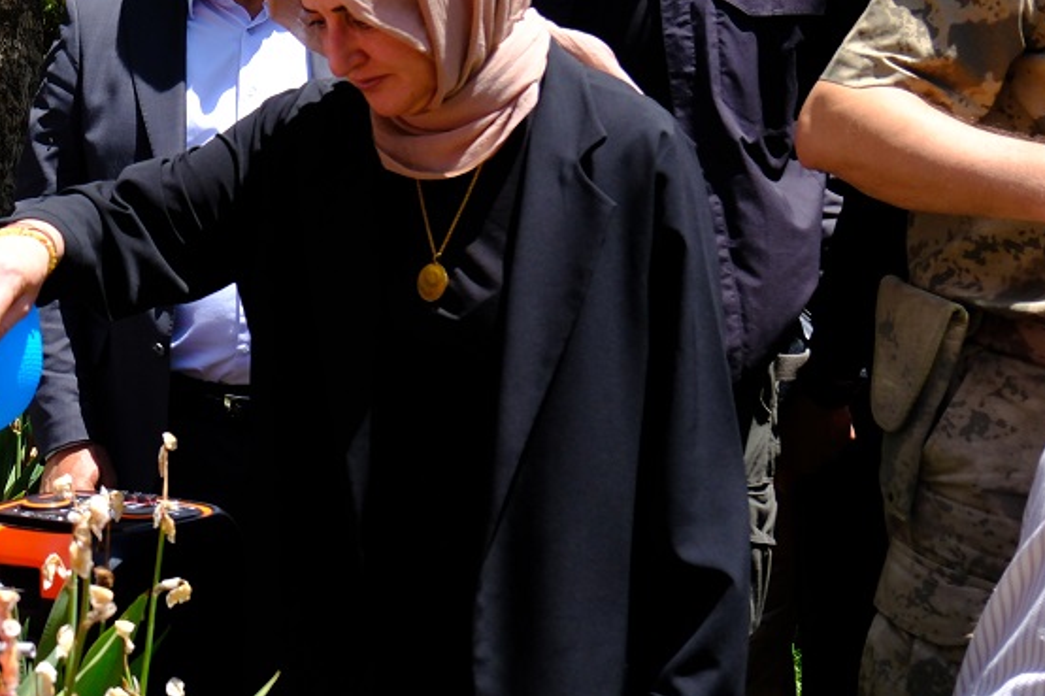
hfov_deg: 25.7
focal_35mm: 74
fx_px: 2147
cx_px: -53
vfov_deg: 18.4
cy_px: 404
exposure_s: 1/1600
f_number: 4.5
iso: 640
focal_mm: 20.2
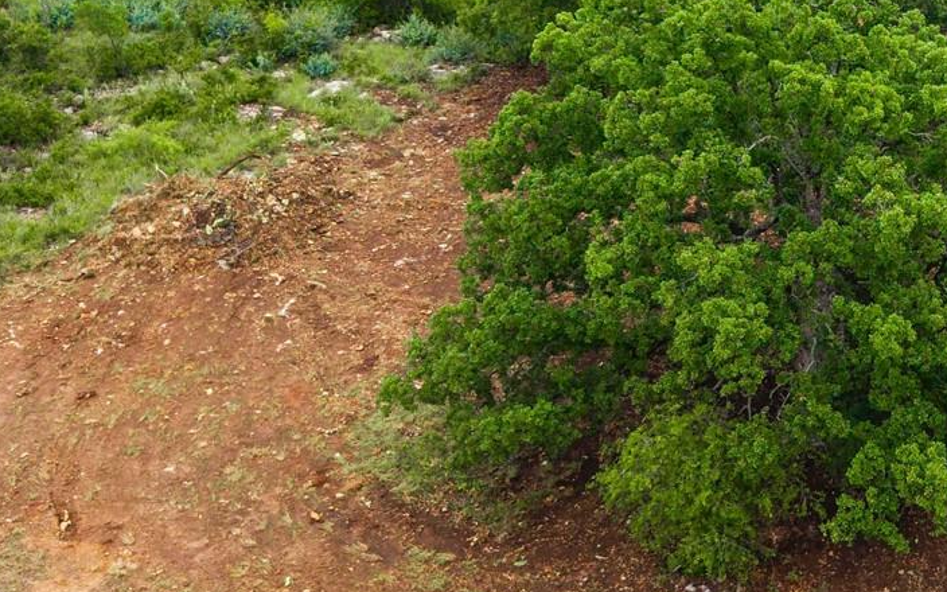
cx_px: 919
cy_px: 27
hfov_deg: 26.5
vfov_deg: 17.3
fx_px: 1910
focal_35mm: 74
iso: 180
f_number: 1.8
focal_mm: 8.67
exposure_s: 1/1000
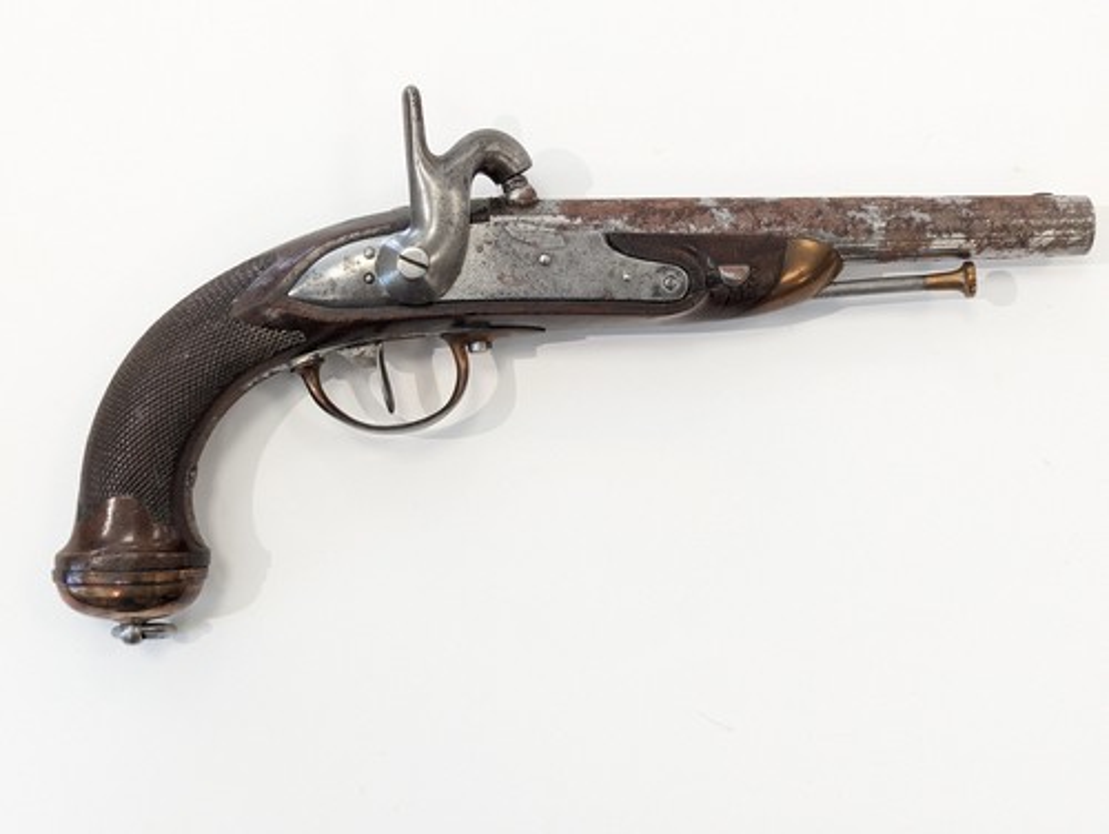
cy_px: 417
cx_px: 554
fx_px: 1539
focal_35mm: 48
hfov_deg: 39.6
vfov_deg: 30.3
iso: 181
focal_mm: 6.81
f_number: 1.85
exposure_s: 1/99.9
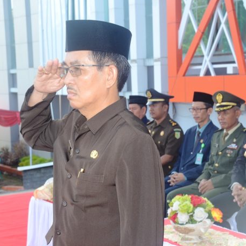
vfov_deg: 21.1
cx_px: 141
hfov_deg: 21.1
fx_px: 659
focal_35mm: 82
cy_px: 122
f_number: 8
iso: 1000
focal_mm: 42
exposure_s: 1/250
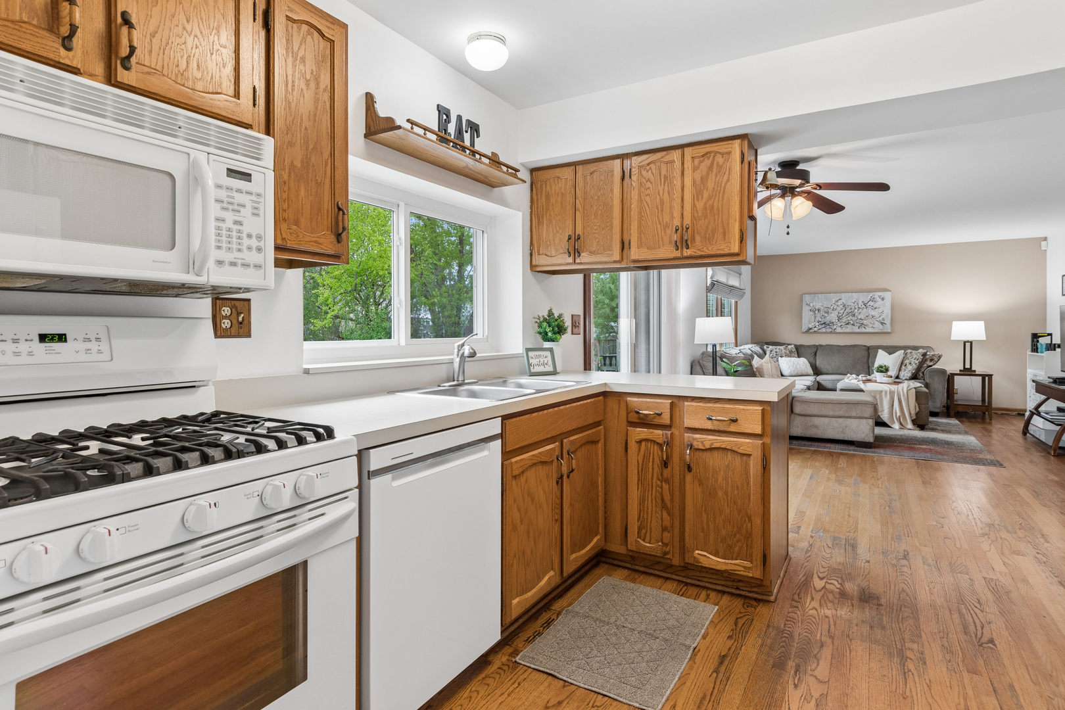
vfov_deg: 67.4
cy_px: 355
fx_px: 532
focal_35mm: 18
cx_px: 532
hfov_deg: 90.0
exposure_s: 1/8
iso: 250
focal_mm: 12
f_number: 8
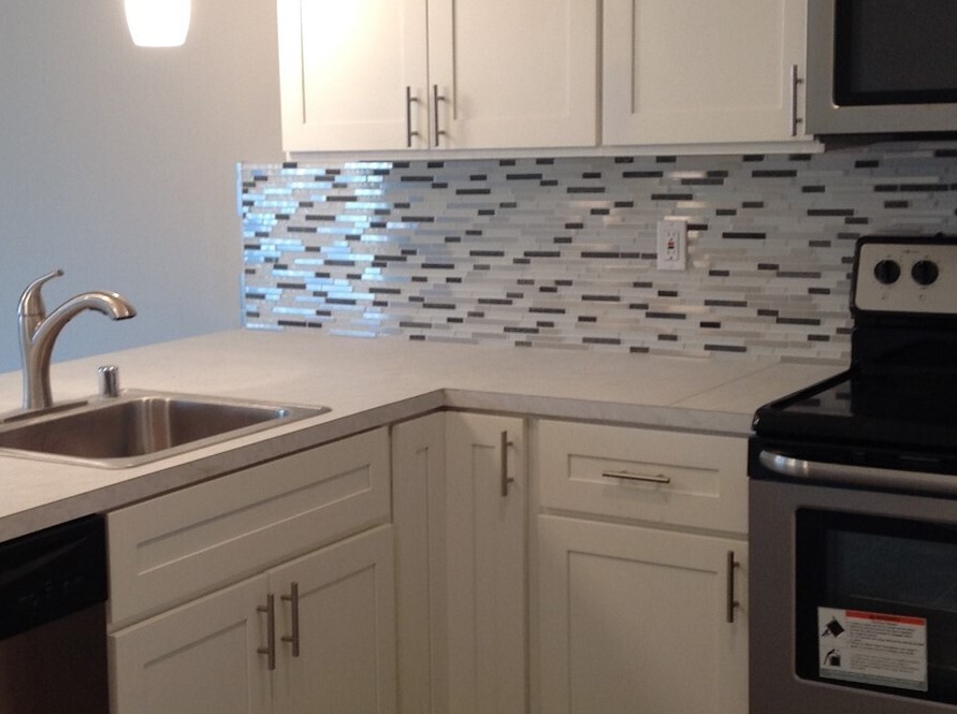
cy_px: 348
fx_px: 1739
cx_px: 318
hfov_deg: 30.5
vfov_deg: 23.2
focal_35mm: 63
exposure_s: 1/15
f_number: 2.4
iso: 64
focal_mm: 4.28
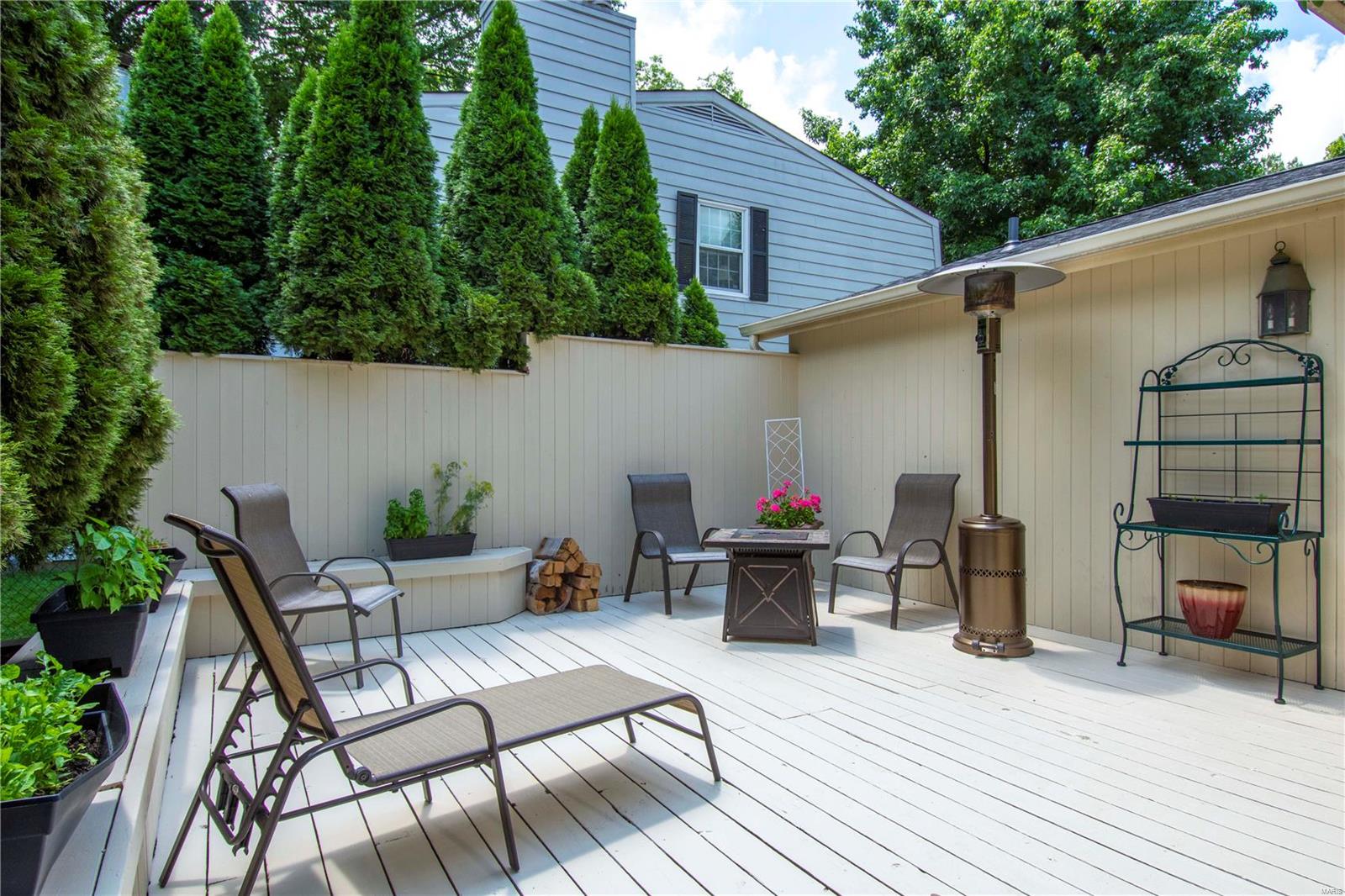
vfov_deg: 63.2
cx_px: 672
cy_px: 448
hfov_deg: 85.4
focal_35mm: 20
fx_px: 728
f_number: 8
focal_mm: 13
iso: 280
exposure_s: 1/500
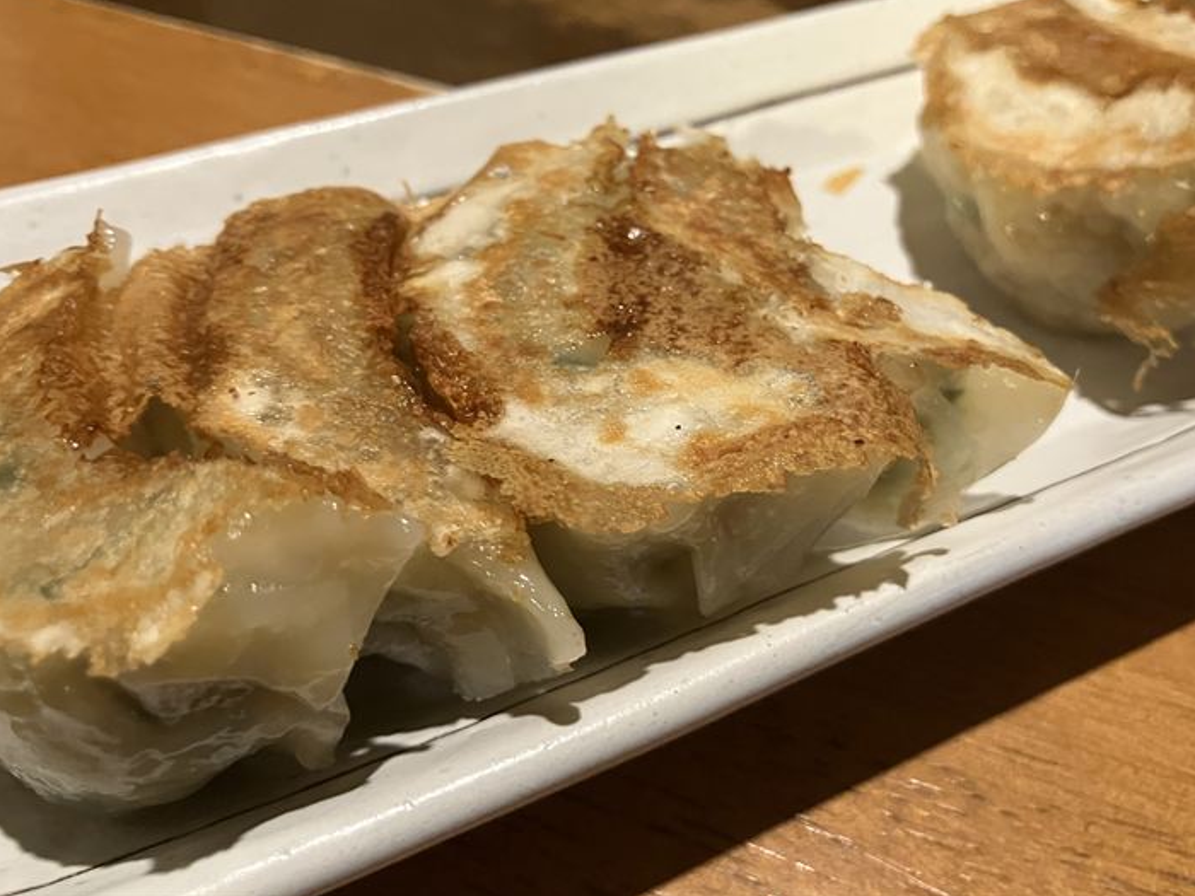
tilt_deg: -43.7
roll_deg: -1.6
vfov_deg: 44.1
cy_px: 389
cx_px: 623
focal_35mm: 32
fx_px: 1105
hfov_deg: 56.8
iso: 320
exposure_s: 1/30
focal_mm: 3.99
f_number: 1.8
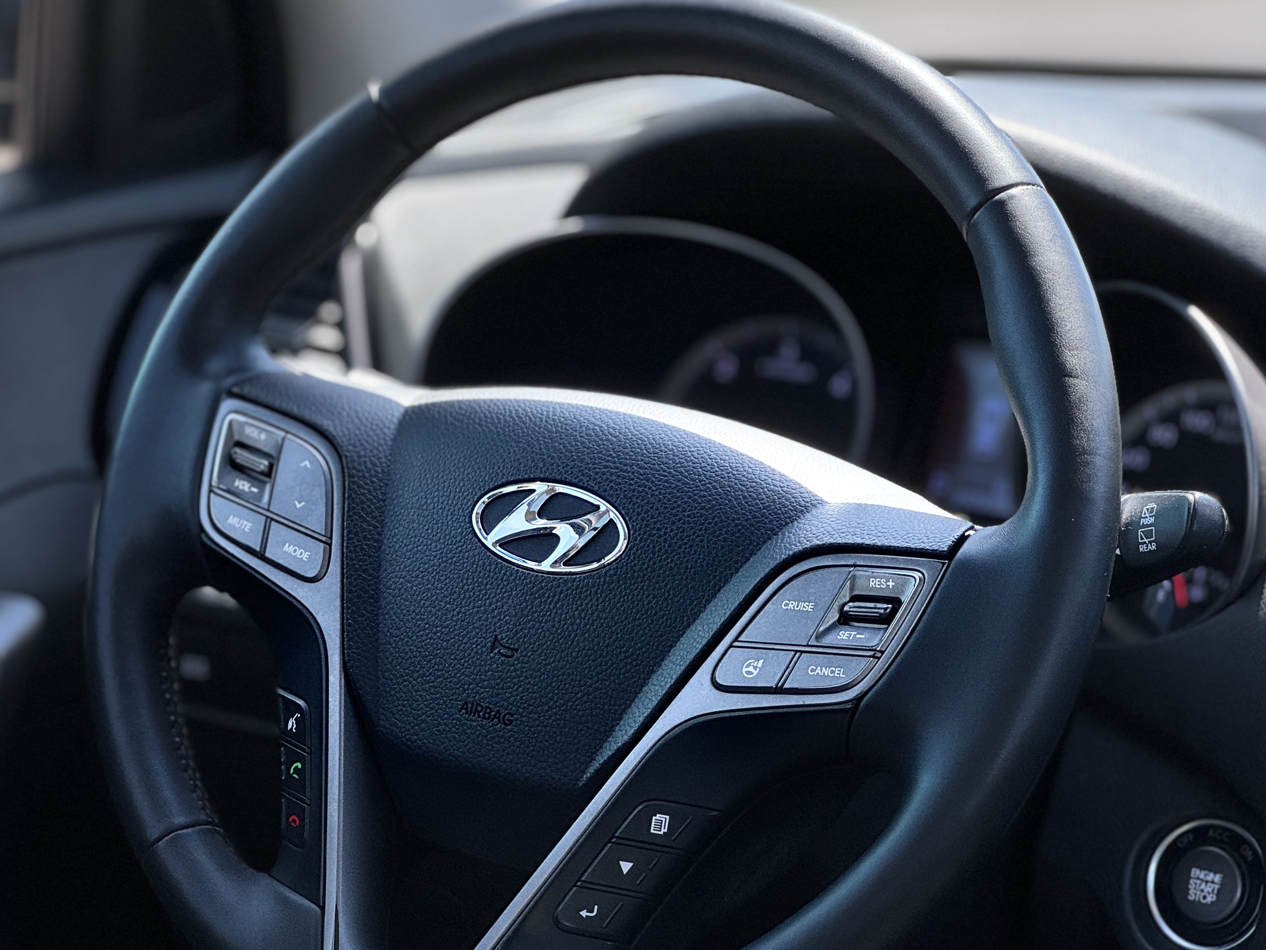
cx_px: 561
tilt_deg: -11.9
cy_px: 490
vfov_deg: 14.6
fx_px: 3694
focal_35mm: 101
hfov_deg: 19.4
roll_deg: -0.2
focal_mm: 9
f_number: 2.8
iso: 40
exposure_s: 1/99
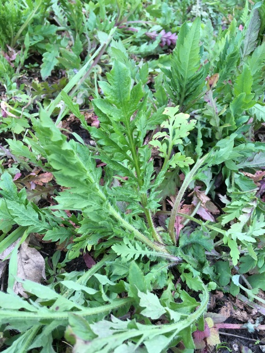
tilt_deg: -44.3
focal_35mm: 29
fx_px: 296
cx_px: 132
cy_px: 176
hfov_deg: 48.2
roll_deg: -12.6
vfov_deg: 61.7
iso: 25
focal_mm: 4.15
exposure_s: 1/33
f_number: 2.2
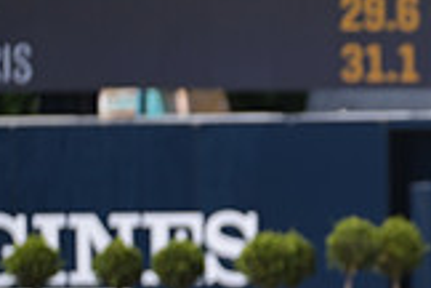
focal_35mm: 1185
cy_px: 252
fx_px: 14186
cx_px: 734
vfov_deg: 1.2
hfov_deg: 1.7
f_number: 5
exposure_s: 1/1250
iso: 180
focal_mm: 330
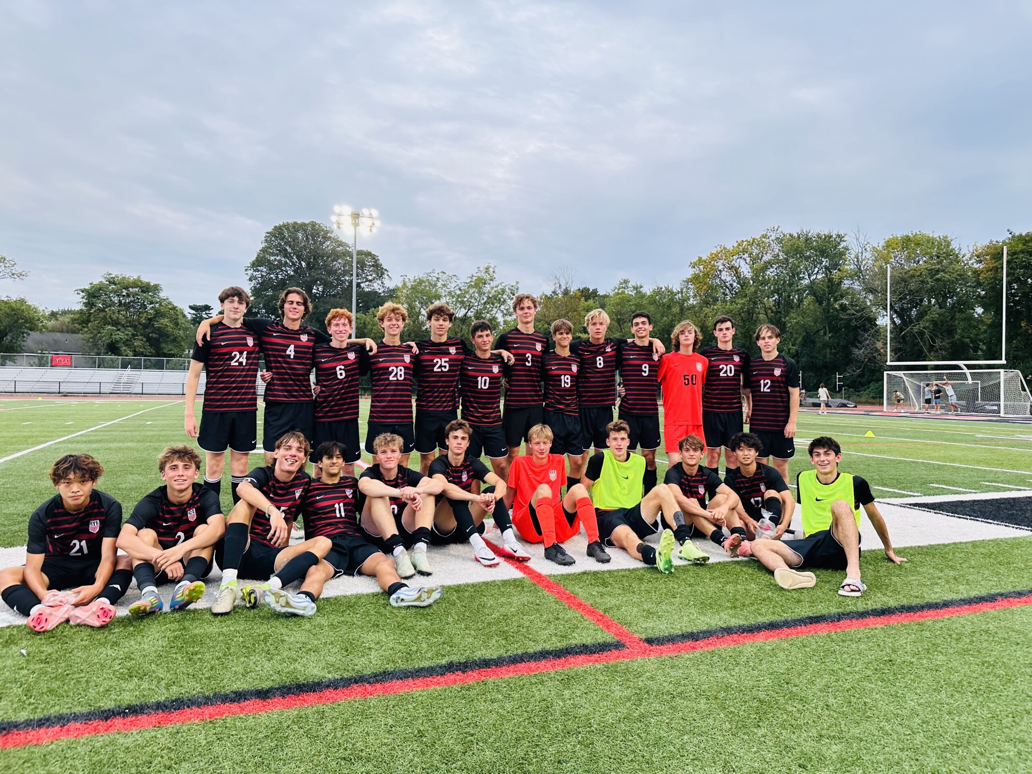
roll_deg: -0.9
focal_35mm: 24
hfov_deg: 71.6
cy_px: 387
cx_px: 516
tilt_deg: -0.8
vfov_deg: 56.8
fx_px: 716
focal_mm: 6.86
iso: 80
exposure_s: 1/120
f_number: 1.78
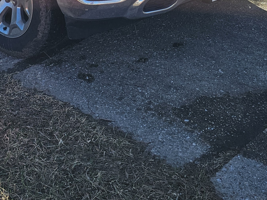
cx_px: 57
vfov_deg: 19.2
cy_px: -93
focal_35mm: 68
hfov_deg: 28.0
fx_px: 525
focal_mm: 6.3
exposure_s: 1/2000
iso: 40
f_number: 1.7
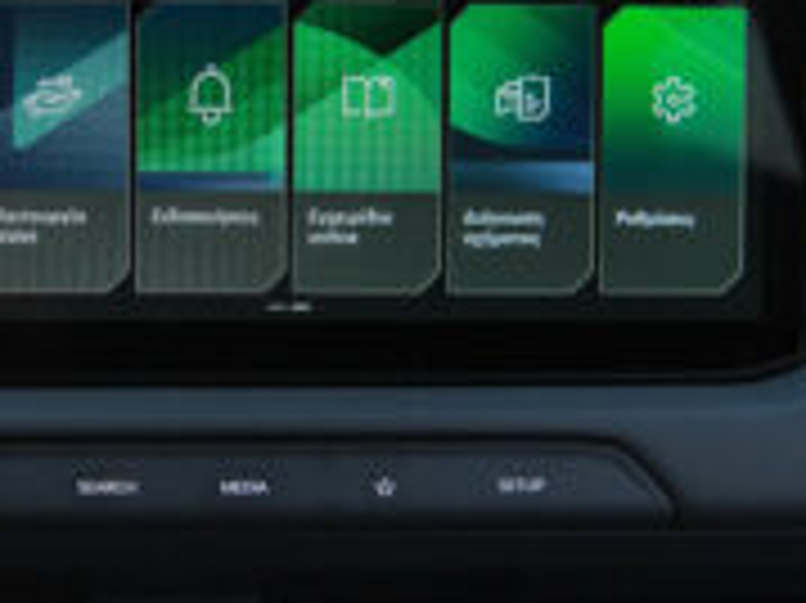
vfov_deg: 22.9
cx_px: 144
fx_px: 1489
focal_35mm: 64
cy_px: 315
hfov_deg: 29.5
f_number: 3.2
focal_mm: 20.6
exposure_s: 1/100
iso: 1000
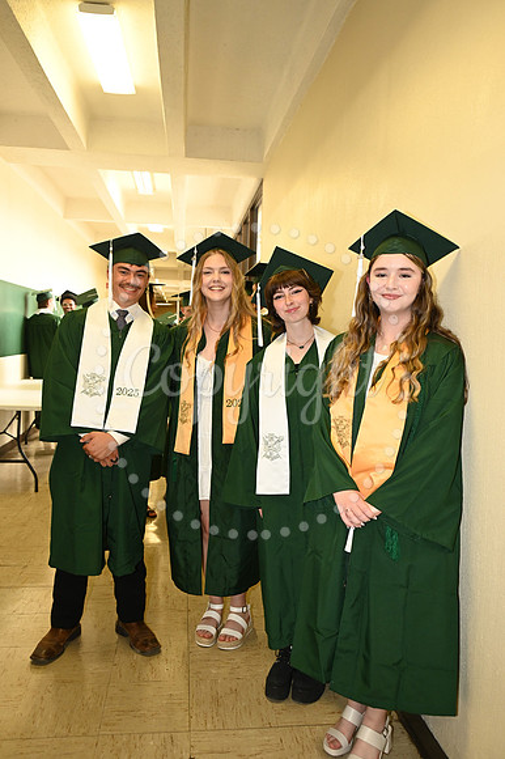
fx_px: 611
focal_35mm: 29
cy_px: 380
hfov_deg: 44.9
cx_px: 252
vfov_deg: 63.7
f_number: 5.6
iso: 1600
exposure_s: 1/60
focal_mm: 29
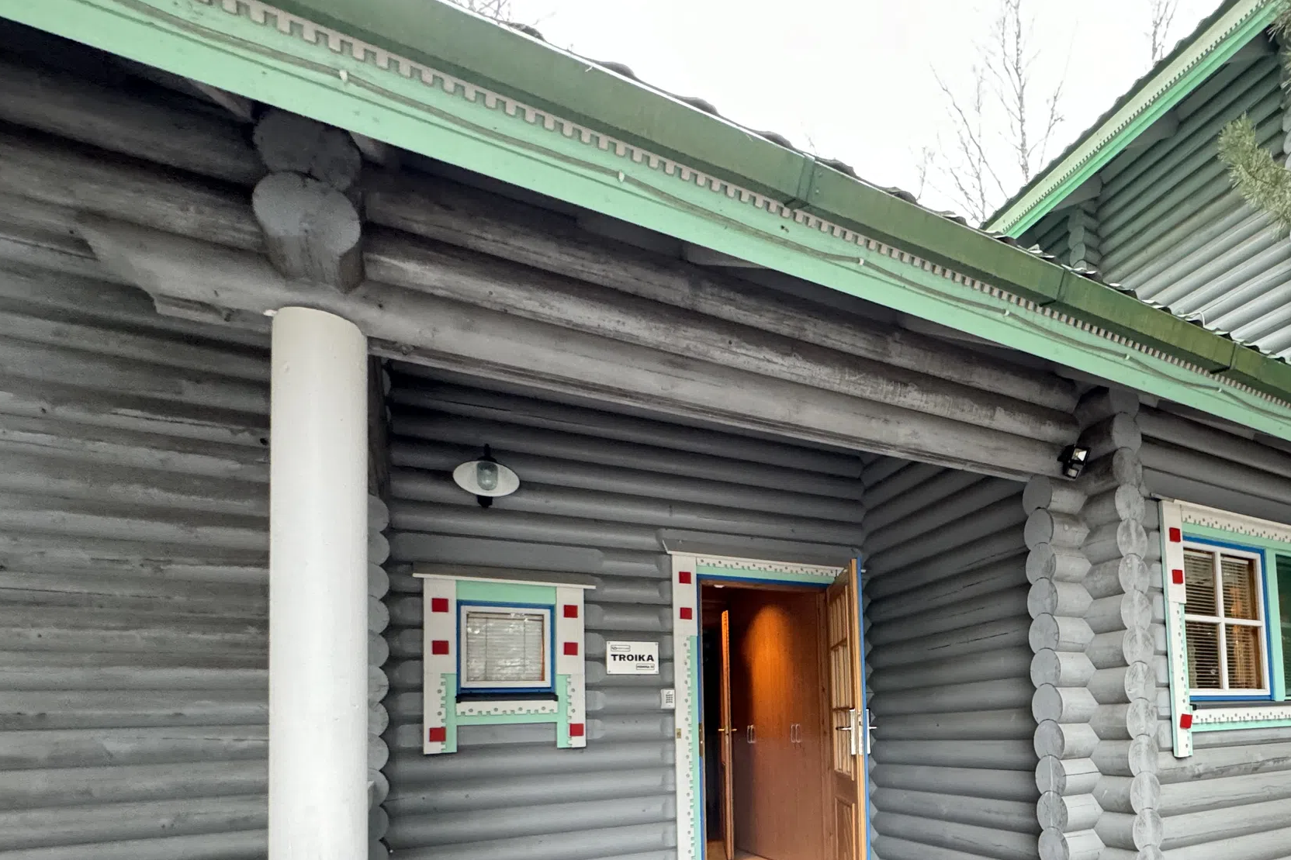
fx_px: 753
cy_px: 685
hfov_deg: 77.3
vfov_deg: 55.4
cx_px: 908
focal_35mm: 21
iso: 500
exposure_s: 1/60
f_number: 2.2
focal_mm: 2.22
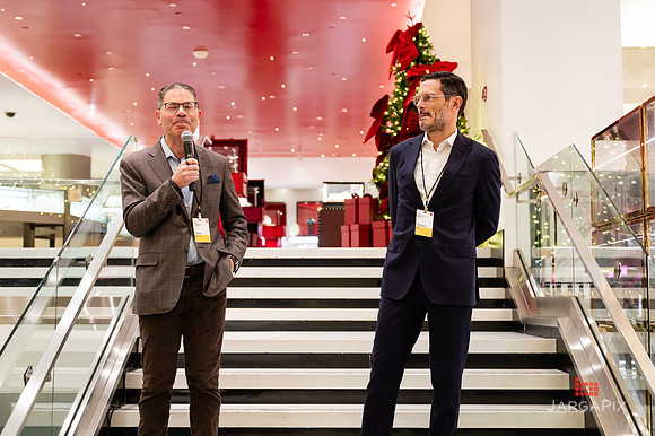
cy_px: 207
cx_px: 328
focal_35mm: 49
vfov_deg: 27.7
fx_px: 885
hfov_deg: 40.6
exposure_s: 1/160
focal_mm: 46
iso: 1250
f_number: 3.2
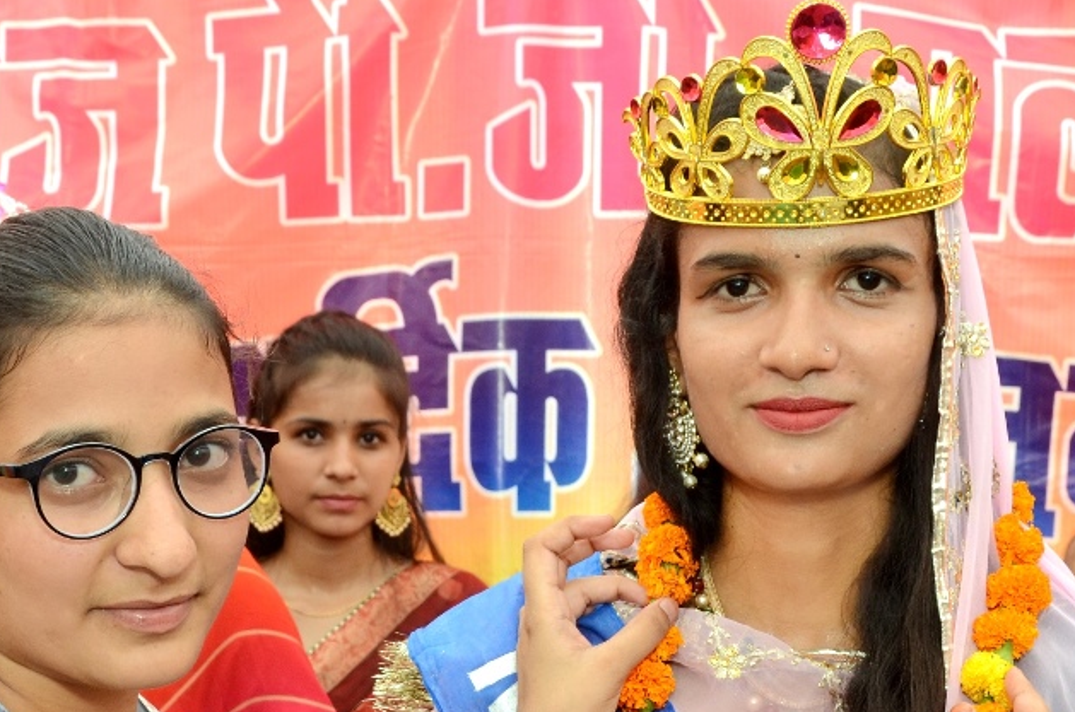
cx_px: 479
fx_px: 2504
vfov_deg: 16.0
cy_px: 652
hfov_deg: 24.2
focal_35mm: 84
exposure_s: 1/125
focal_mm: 26
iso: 400
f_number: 5.6
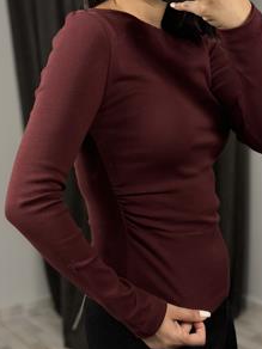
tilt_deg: -32.7
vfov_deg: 28.6
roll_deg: +7.6
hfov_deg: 21.6
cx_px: 121
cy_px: 180
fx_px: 686
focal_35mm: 68
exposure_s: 1/100
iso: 160
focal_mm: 6.86
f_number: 1.78
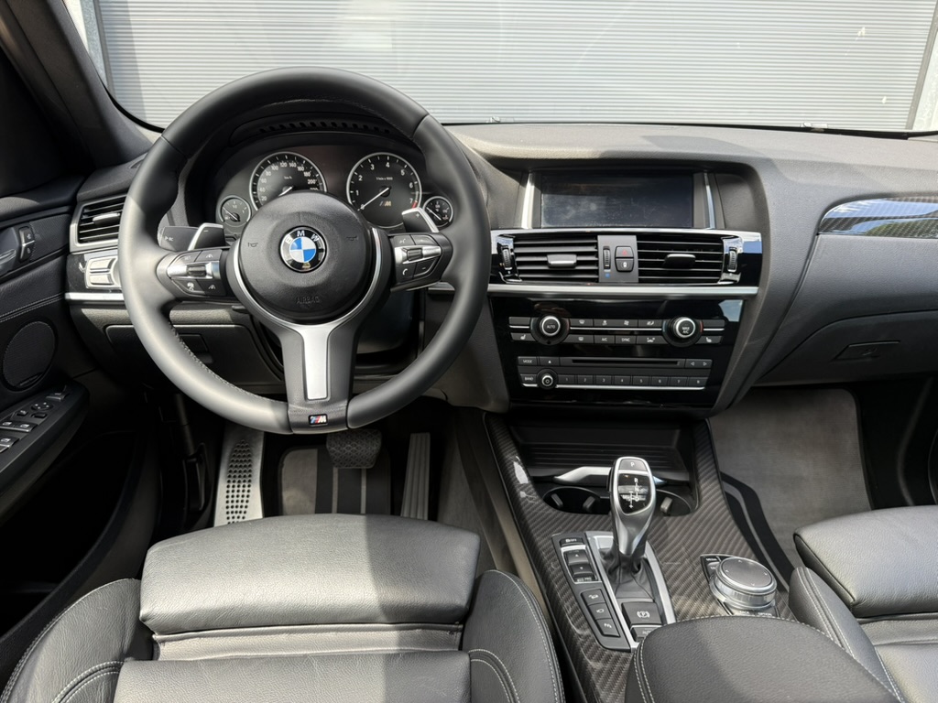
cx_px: 469
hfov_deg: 71.6
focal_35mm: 24
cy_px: 352
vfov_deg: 56.8
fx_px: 650
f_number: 1.78
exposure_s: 1/156
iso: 100
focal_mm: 6.76
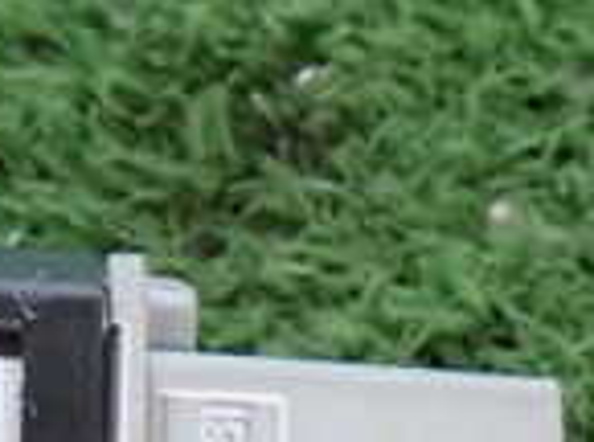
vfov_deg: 6.5
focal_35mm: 224
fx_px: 3834
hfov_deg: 8.7
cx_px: -143
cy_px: 589
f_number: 3.3
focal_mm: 9.65
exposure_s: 1/50
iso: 500
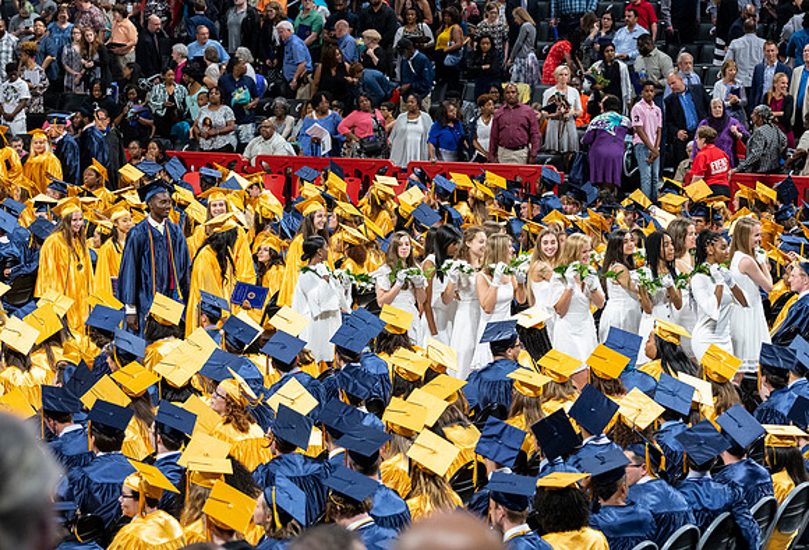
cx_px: 487
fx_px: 3030
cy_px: 273
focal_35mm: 134
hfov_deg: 15.2
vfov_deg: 10.4
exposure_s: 1/200
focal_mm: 90
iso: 2000
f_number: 4
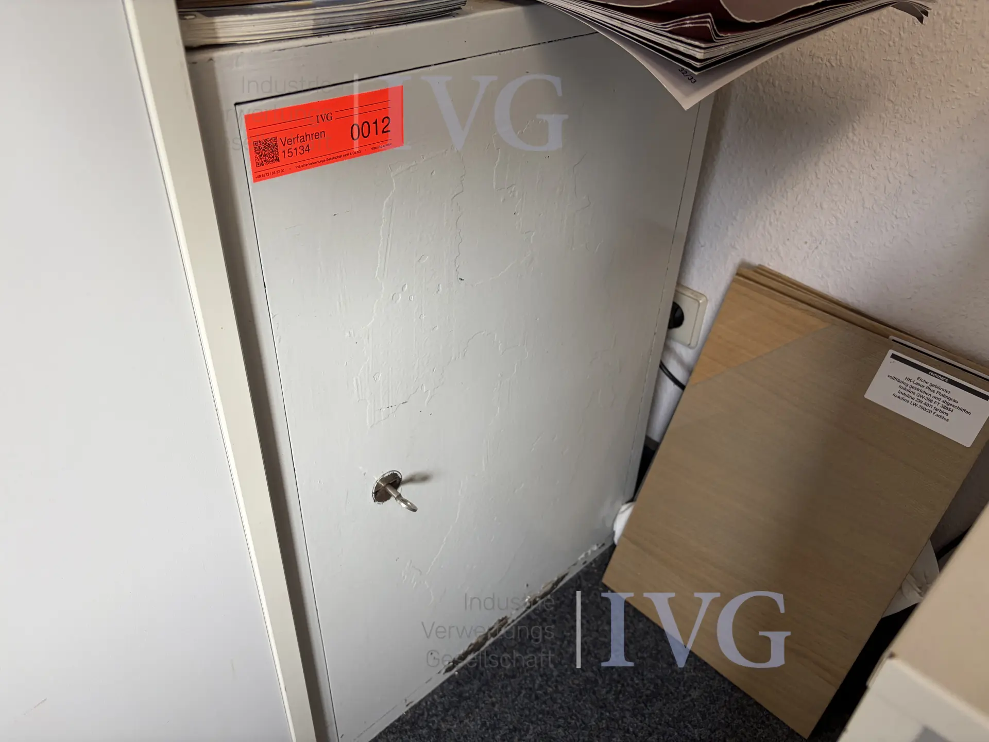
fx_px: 743
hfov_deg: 67.3
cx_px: 494
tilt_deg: -36.7
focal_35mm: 26
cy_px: 371
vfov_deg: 53.1
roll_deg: -1.7
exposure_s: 1/50
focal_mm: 5.96
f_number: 1.6
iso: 80
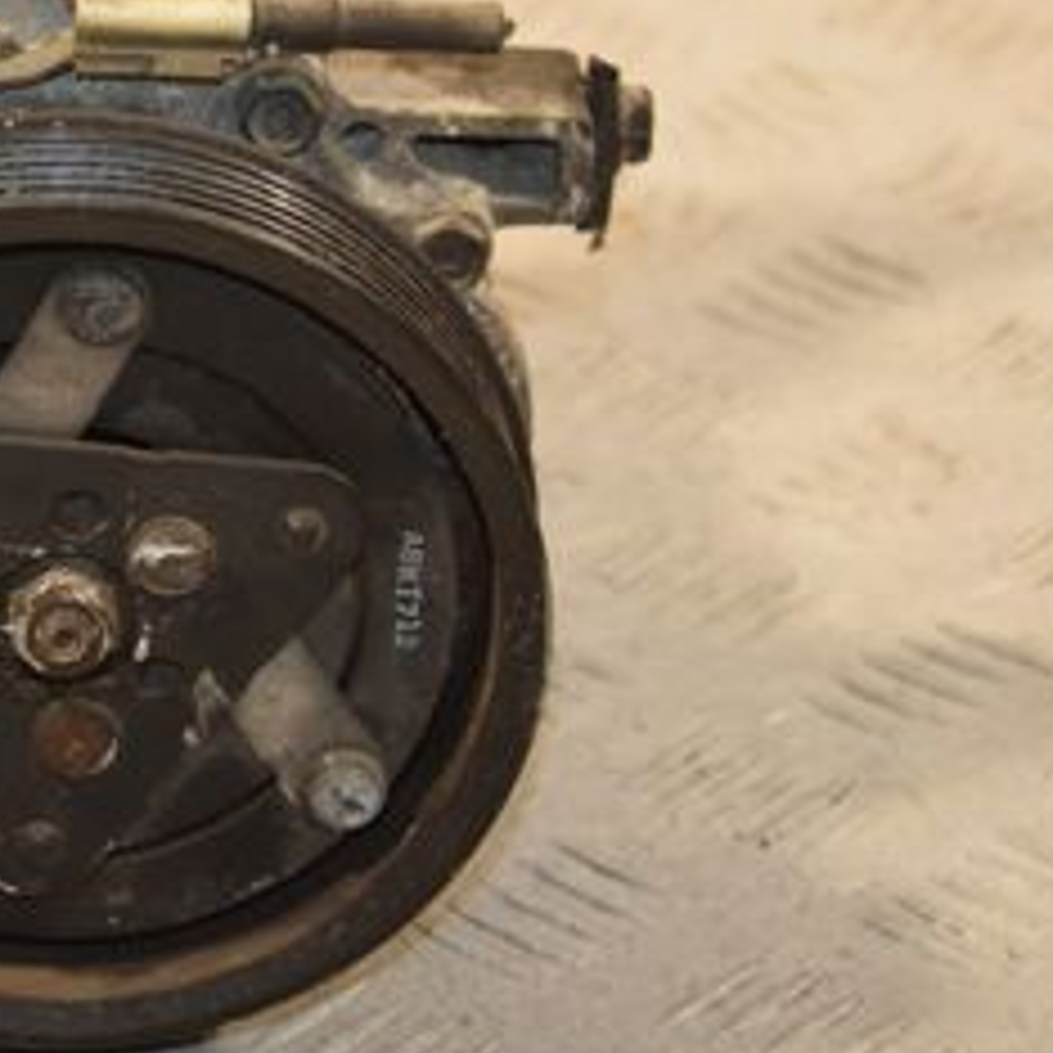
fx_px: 7434
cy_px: 256
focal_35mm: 216
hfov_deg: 8.1
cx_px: 144
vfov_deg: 8.1
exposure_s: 1/160
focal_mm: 62
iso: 800
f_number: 5.3
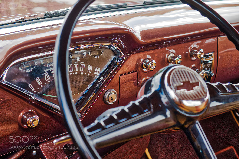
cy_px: 80
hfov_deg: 33.9
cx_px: 120
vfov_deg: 23.0
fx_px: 392
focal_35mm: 59
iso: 200
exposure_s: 1/80
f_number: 5
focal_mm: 39
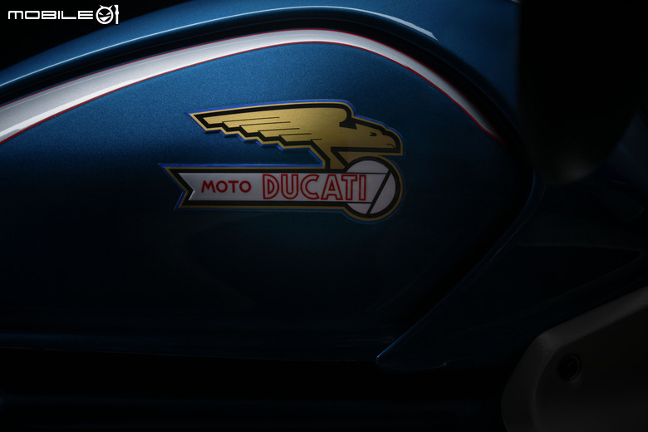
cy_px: 216
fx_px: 828
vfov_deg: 29.2
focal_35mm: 46
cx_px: 324
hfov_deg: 42.7
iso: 100
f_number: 16
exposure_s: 1/125
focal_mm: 46
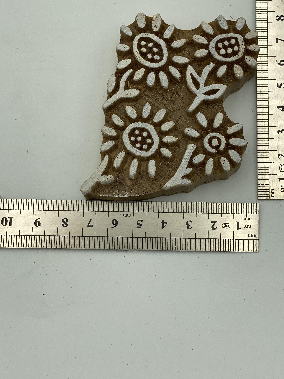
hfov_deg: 22.2
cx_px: 161
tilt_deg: -76.6
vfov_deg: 29.3
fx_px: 722
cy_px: 151
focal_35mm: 66
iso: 20
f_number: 2
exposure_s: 1/749
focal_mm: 6
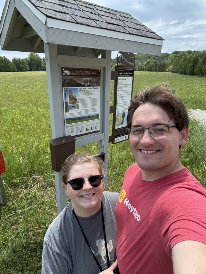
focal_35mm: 23
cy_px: 137
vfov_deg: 73.9
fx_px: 182
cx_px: 103
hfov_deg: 58.9
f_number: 1.9
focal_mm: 2.69
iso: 25
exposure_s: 1/702
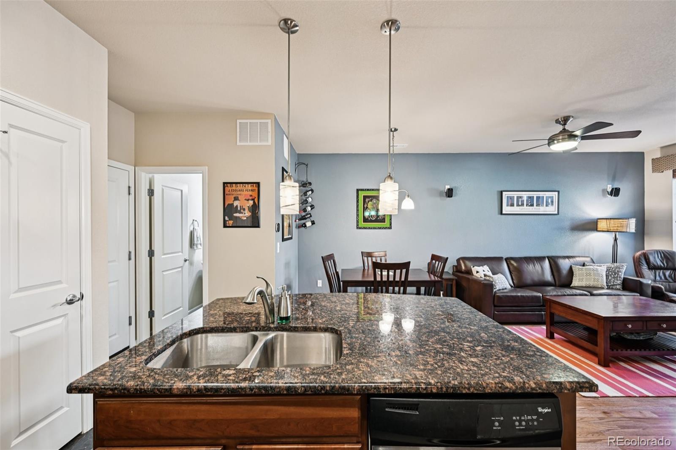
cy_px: 225
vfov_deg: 81.2
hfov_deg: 104.3
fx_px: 263
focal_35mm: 14
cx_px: 338
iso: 400
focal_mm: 14
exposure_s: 1/6
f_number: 8
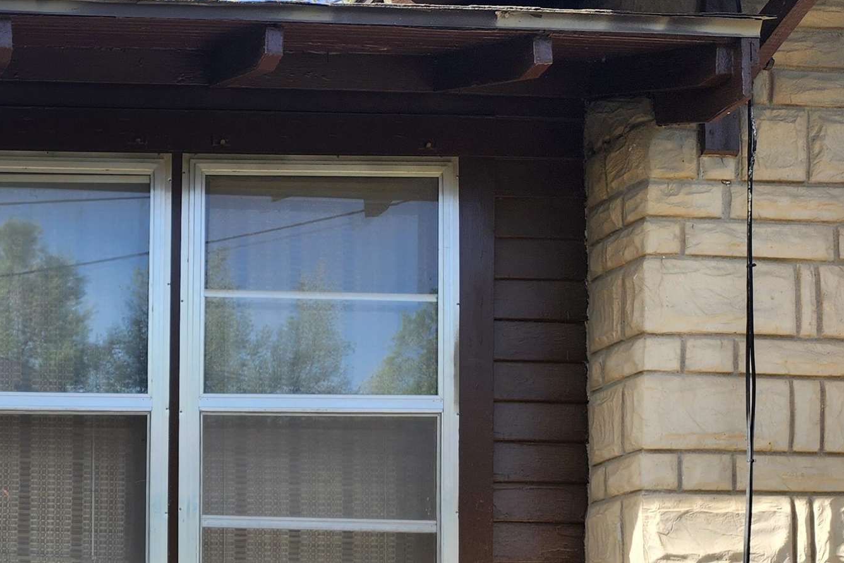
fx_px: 1289
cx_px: -52
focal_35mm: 55
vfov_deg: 23.4
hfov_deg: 32.5
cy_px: 593
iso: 25
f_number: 1.8
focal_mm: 5.54
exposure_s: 1/288
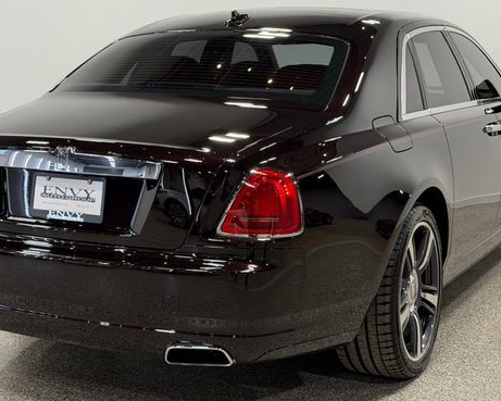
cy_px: 183
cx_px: 231
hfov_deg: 29.1
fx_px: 964
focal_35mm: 65
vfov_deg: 23.5
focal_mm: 6.76
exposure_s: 1/120
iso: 50
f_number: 1.78
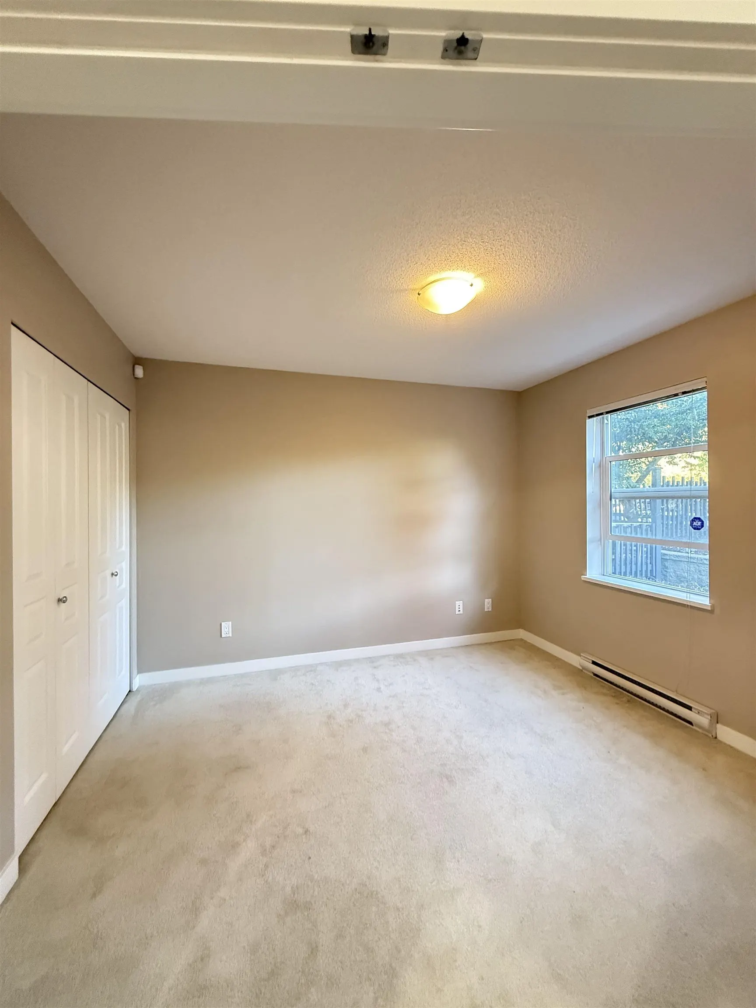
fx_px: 408
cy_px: 504
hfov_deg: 85.7
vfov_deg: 102.1
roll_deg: -0.5
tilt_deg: +0.4
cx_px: 378
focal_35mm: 14
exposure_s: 1/60
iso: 640
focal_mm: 2.22
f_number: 2.2
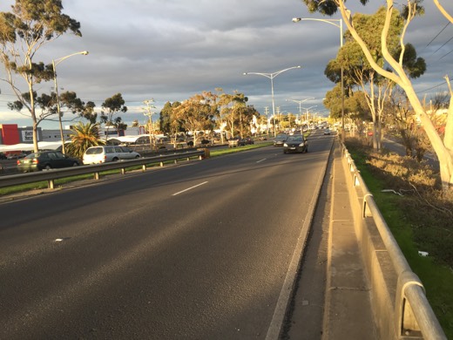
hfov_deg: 61.7
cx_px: 226
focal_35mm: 29
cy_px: 170
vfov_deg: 48.2
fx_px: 380
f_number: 2.2
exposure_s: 1/161
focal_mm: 4.15
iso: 32
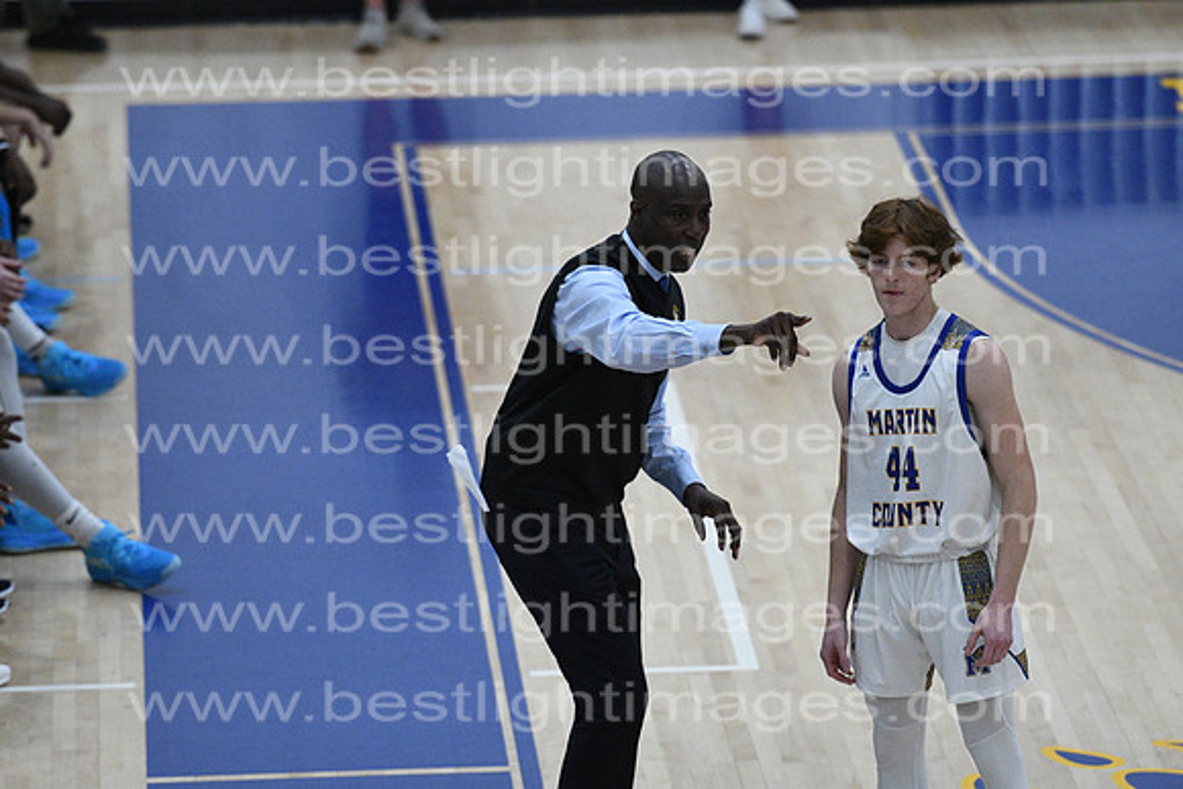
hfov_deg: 7.0
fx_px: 9614
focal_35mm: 292
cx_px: 592
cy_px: 394
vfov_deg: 4.7
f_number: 3.5
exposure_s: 1/800
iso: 5000
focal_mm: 195
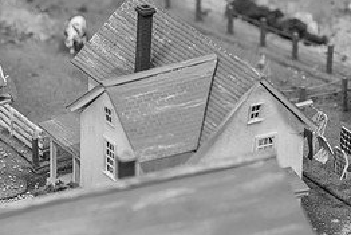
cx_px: -20
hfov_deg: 7.4
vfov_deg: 5.0
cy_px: 83
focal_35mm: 277
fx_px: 2702
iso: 3200
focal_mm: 120
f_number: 7.1
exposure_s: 1/80
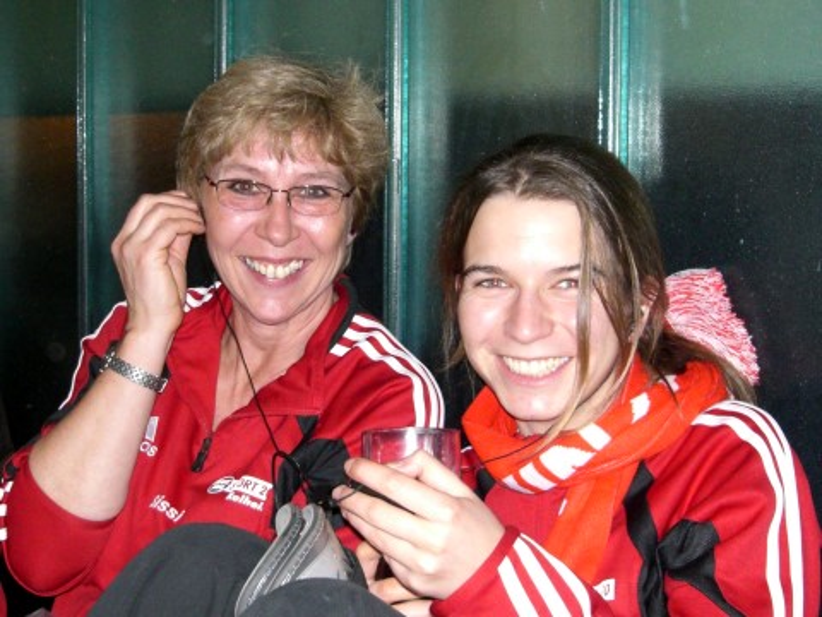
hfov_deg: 49.0
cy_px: 308
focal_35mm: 38
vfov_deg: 37.7
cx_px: 411
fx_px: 902
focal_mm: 6.3
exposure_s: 1/60
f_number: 3.1
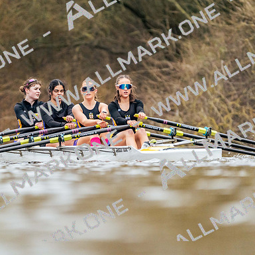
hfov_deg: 2.3
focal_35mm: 769
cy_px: 128
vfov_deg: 2.3
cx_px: 103
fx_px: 6409
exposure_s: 1/2000
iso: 5000
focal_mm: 600
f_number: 6.3
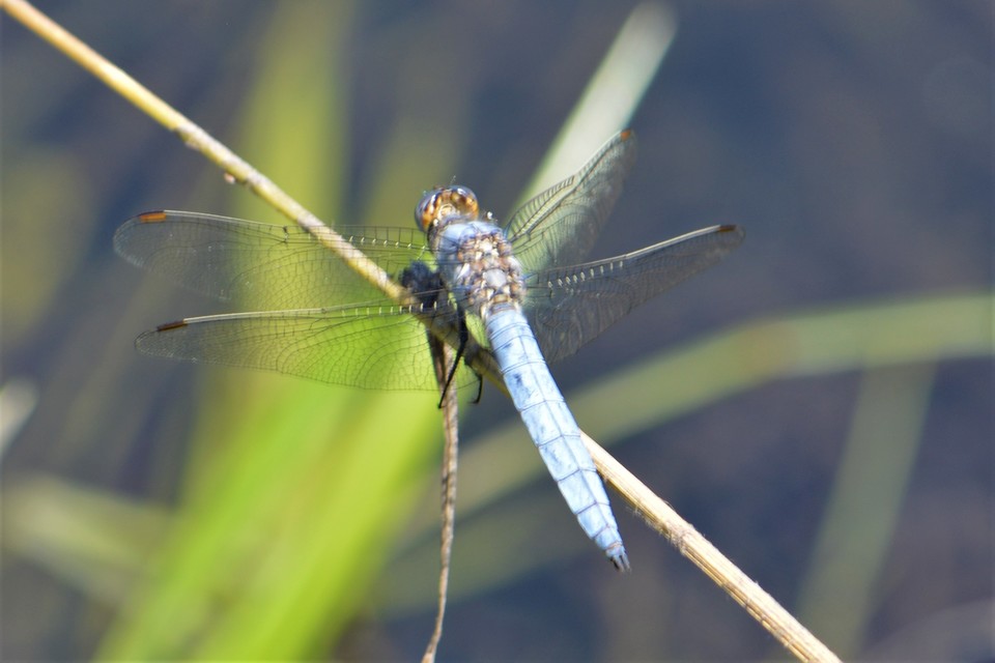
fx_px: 12437
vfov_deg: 3.1
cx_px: 498
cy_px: 332
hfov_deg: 4.6
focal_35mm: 450
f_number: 8
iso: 140
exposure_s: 1/125
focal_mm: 300
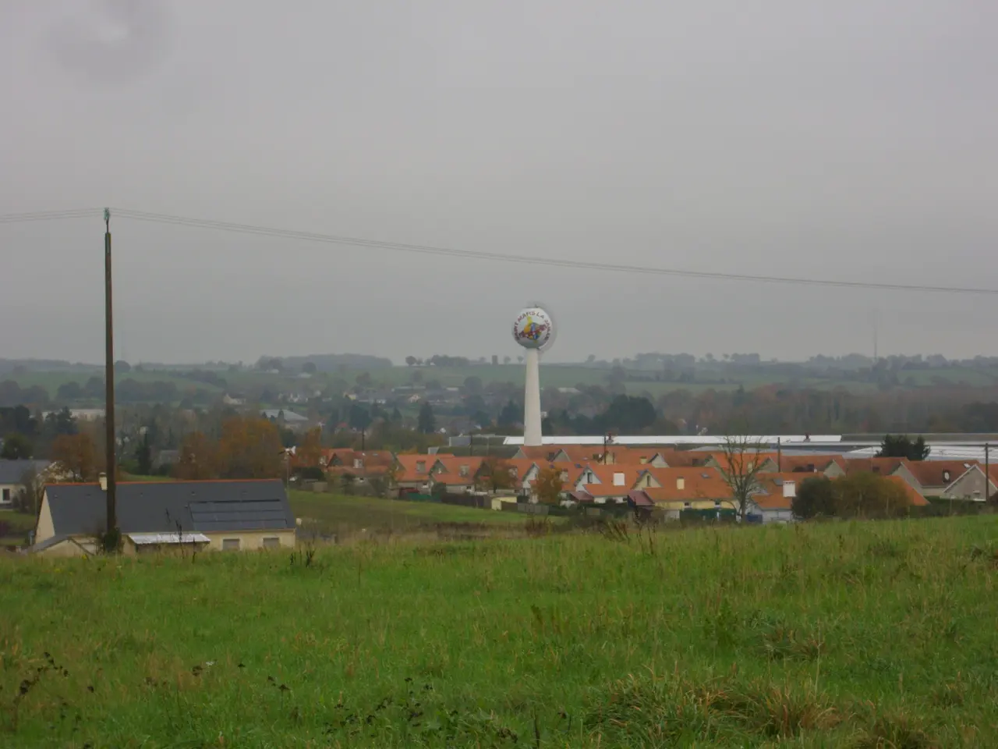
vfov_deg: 13.2
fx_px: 3229
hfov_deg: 17.6
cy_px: 374
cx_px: 499
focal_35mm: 112
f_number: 5.2
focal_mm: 18.6
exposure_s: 1/200
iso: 111
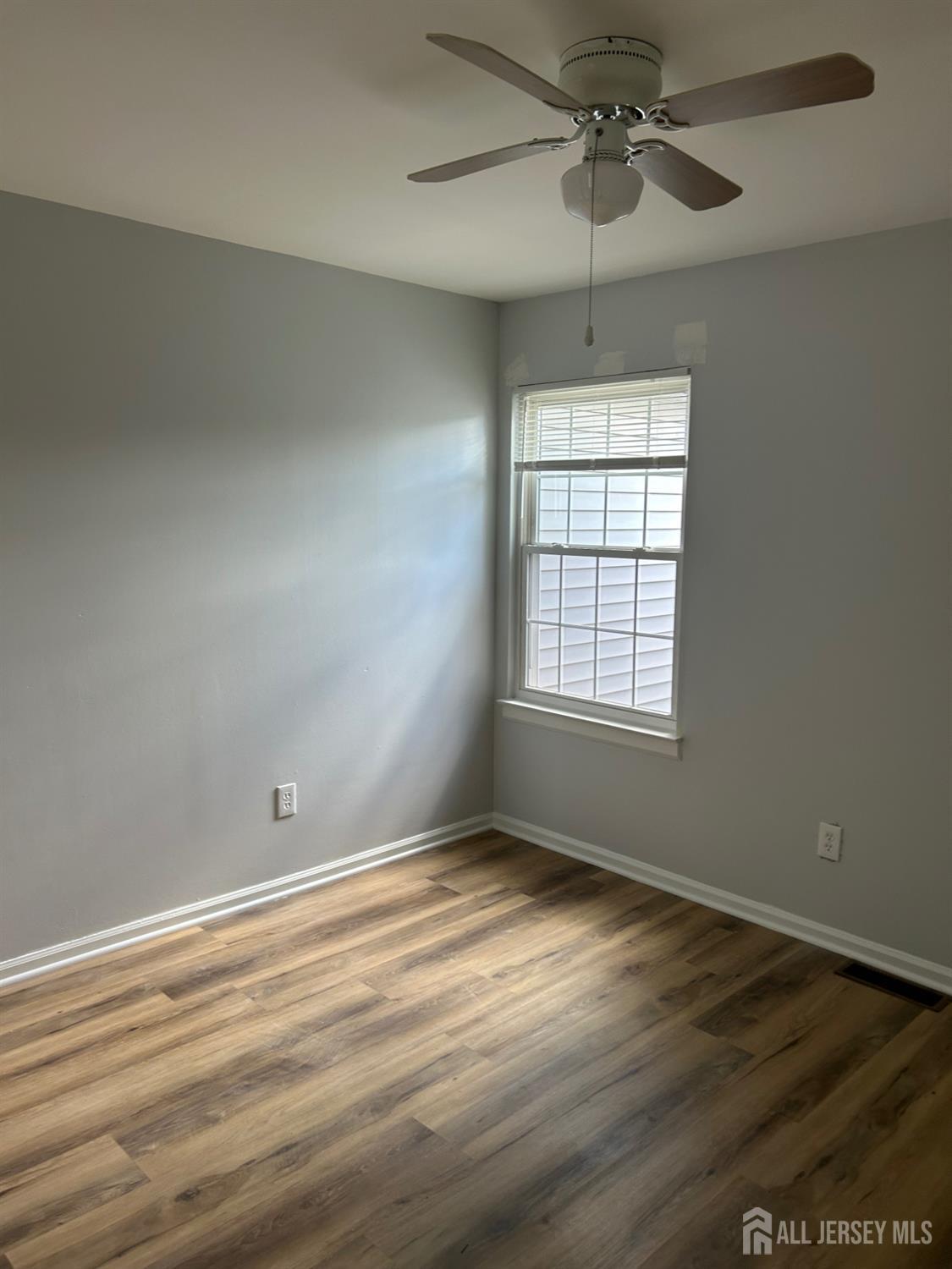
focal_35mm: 26
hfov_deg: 53.1
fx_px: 953
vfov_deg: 67.3
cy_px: 634
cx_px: 476
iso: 80
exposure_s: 1/60
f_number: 1.5
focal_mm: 5.7
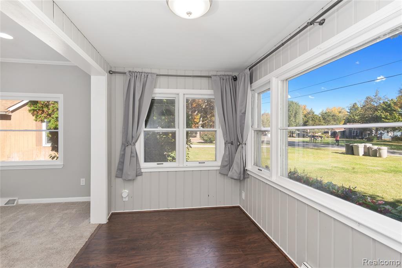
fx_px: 190
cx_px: 201
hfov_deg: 93.3
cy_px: 134
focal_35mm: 17
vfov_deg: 70.5
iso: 320
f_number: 9
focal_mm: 17
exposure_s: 1/50
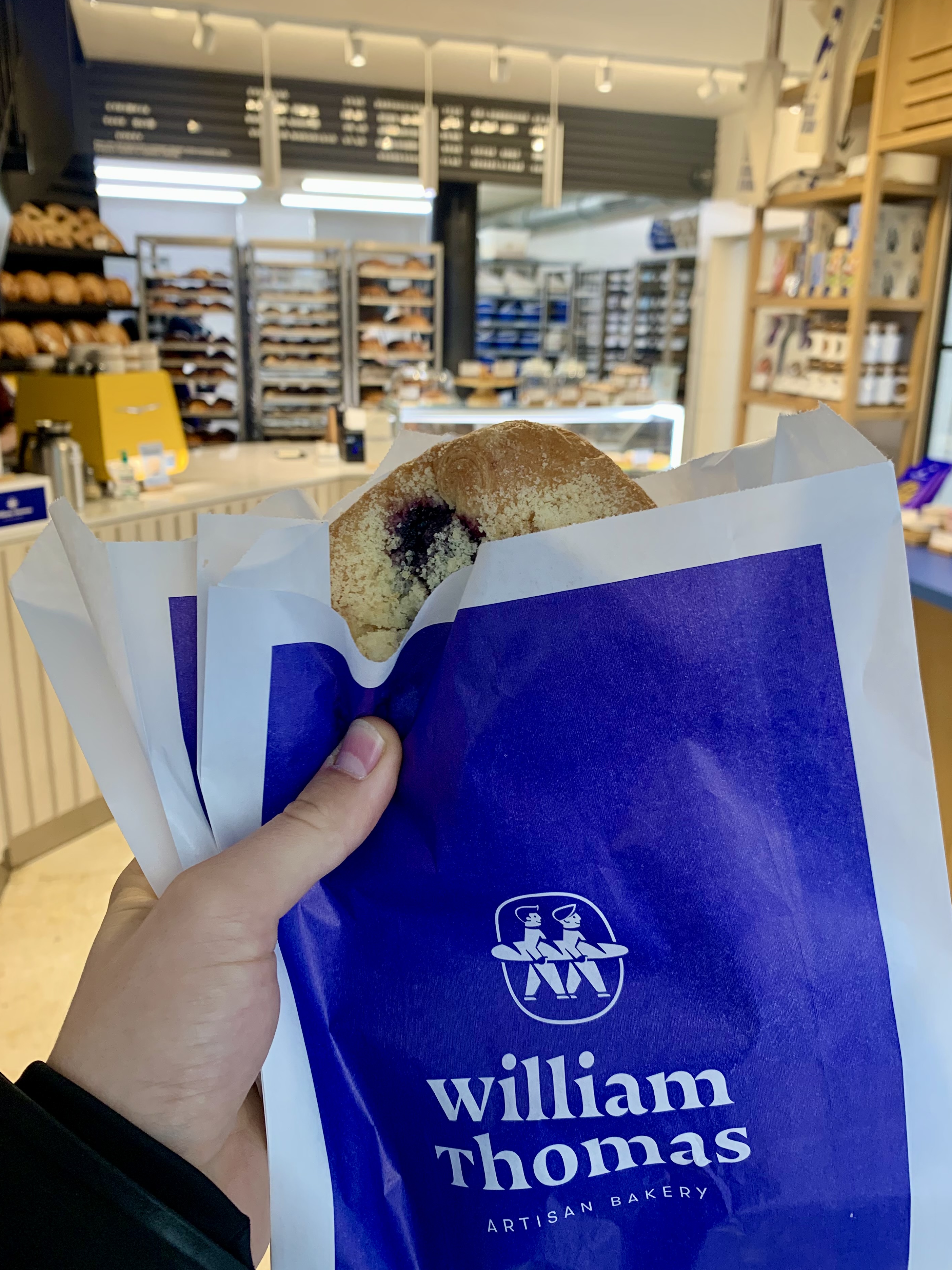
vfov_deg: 63.4
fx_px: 1027
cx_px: 505
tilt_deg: -16.1
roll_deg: -1.7
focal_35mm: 28
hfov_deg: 49.7
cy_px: 641
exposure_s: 1/50
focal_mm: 4.25
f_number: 1.8
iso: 64
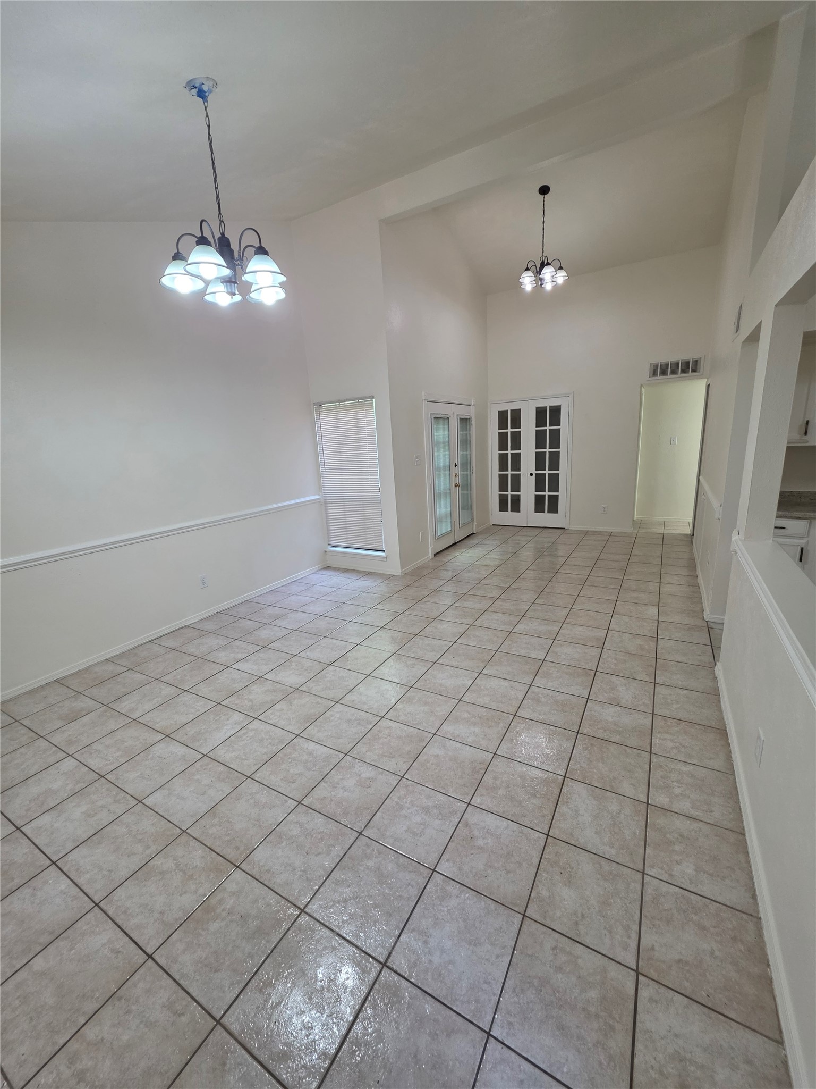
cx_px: 408
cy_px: 544
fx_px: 409
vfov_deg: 106.2
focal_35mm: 13
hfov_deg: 89.9
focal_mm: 2.2
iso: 160
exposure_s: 1/120
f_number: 1.9
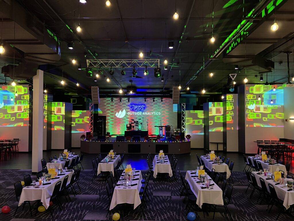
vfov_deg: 53.1
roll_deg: -0.6
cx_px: 147
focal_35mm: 26
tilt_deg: +1.3
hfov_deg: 67.3
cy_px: 110
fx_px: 221
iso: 640
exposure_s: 1/40
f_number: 1.5
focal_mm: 5.7
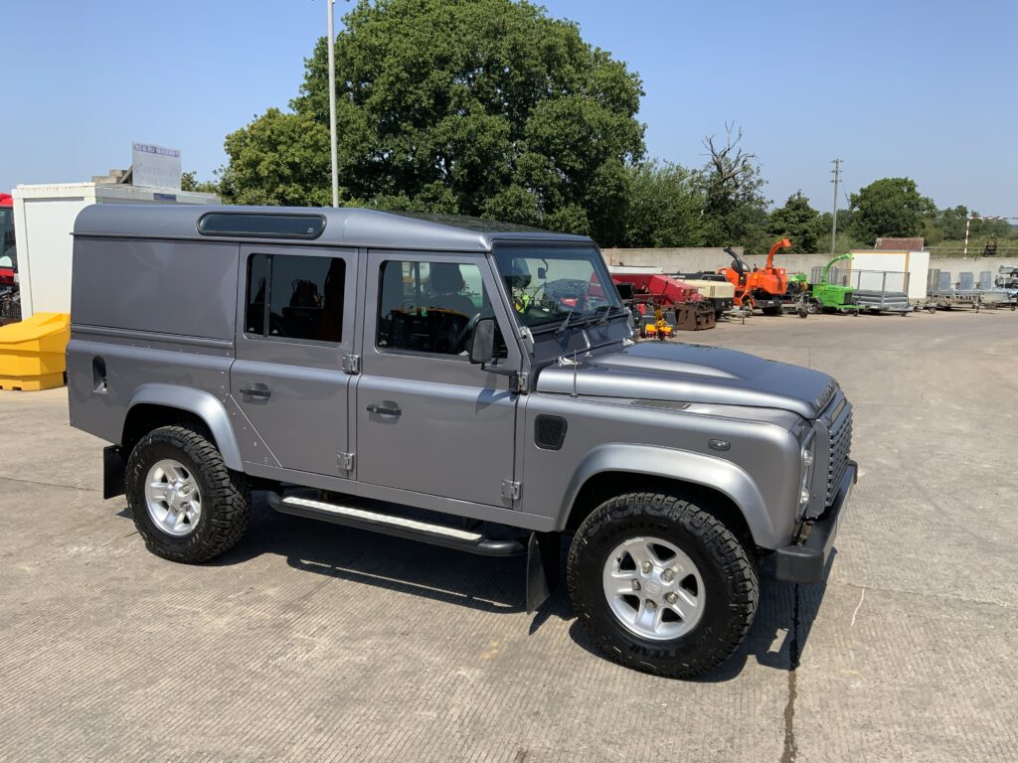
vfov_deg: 48.2
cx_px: 509
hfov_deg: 61.7
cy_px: 382
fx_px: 853
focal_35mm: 29
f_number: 1.8
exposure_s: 1/1675
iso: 16
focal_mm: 3
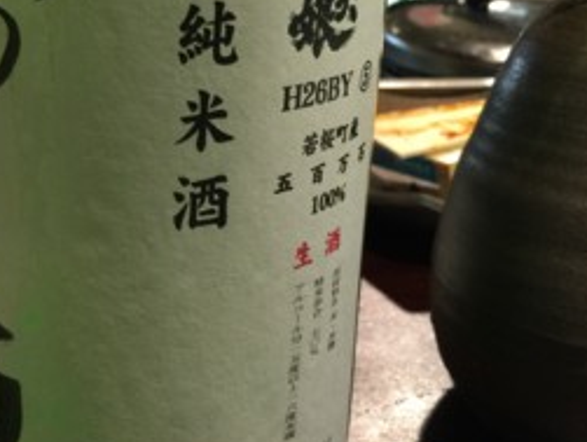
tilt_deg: -20.1
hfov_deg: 35.6
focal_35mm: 52
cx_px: 119
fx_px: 883
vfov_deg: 28.0
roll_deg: -0.8
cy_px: 159
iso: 64
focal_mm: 4.15
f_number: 2.2
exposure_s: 1/15
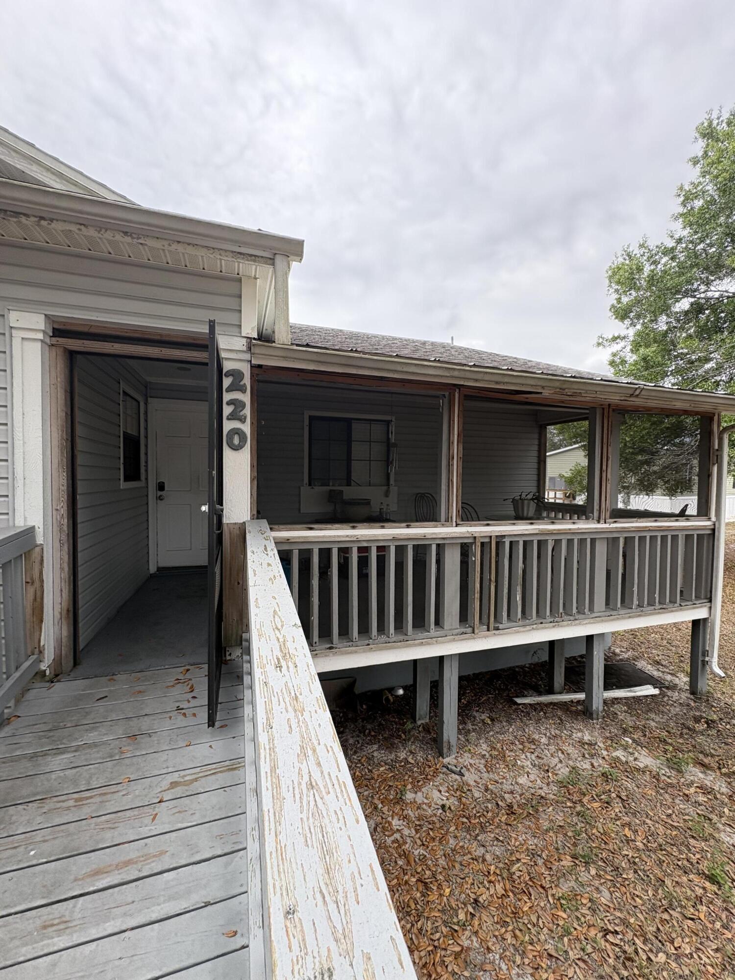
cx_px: 368
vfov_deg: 102.1
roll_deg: -1.0
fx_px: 396
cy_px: 490
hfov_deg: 85.7
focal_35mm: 14
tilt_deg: -1.3
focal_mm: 2.22
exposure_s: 1/166
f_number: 2.2
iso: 64
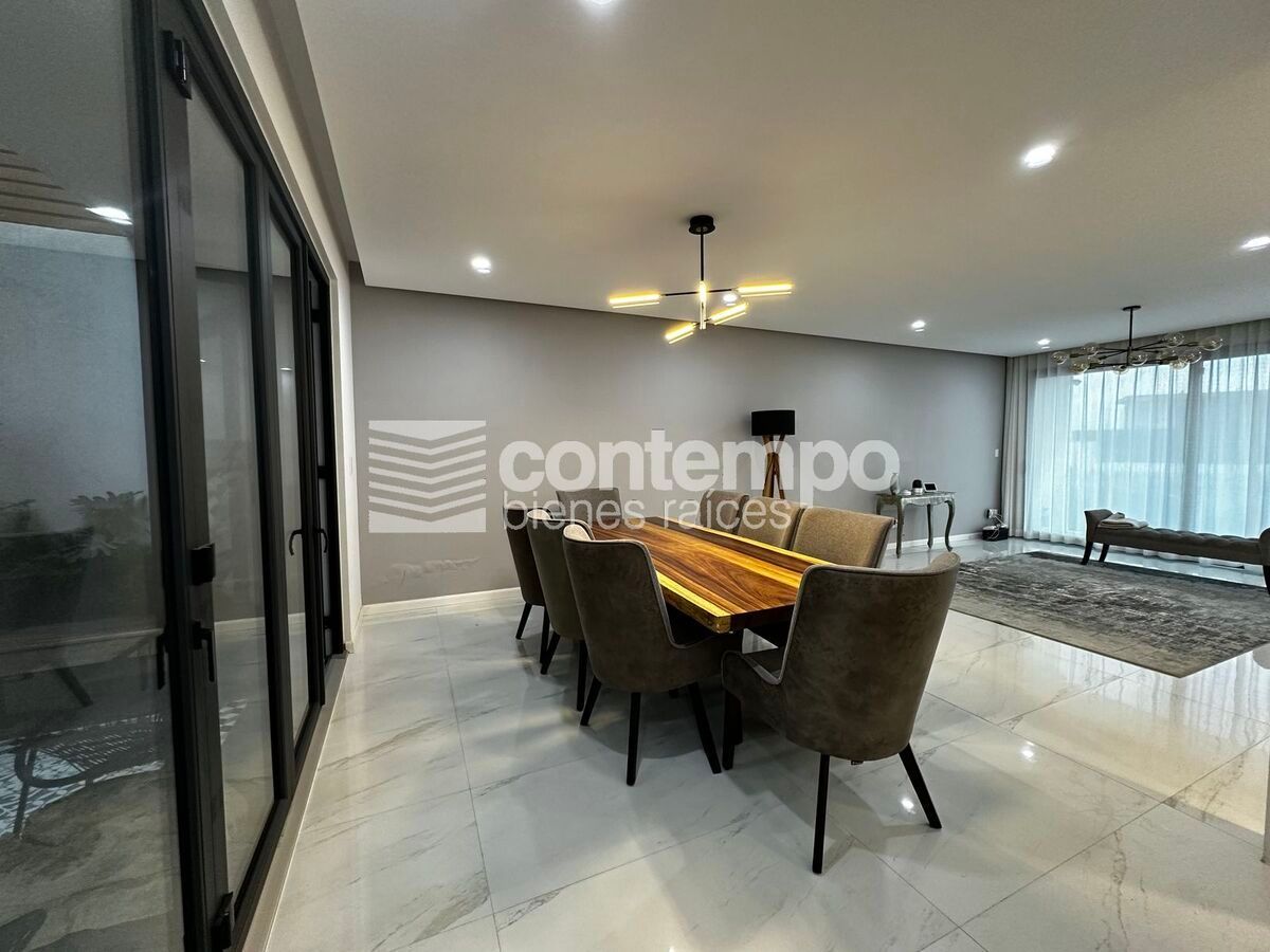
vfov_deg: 85.7
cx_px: 635
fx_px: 514
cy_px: 476
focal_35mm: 14
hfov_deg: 102.1
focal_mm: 2.22
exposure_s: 1/67
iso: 320
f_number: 2.2
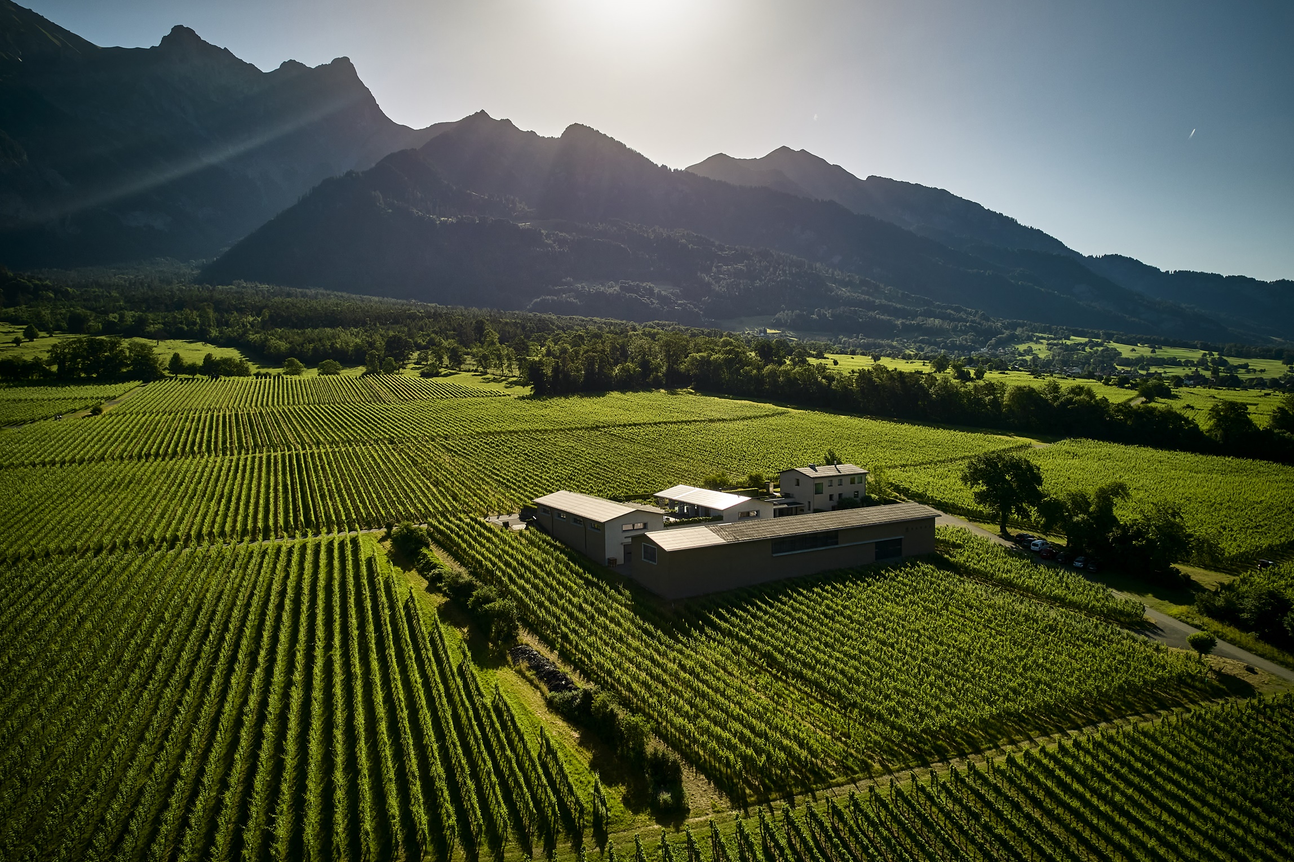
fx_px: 827
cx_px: 667
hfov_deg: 76.1
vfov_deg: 55.1
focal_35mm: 23
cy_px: 415
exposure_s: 1/180
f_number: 2.8
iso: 100
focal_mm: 8.38
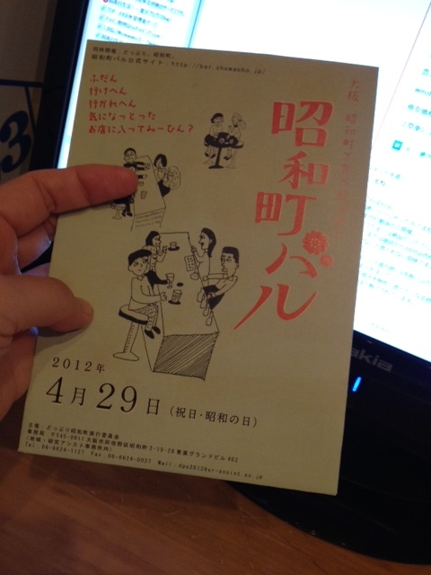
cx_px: 216
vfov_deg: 52.6
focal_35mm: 35
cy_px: 288
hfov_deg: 40.7
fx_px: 581
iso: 200
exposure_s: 1/20
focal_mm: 4.28
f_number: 2.4
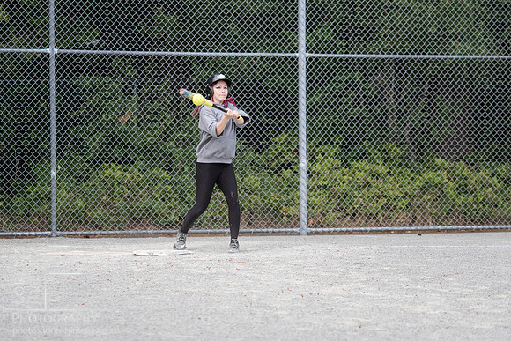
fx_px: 2247
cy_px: 189
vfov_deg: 8.7
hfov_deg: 13.0
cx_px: 255
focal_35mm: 158
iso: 400
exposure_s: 1/1600
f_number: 2.8
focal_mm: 75
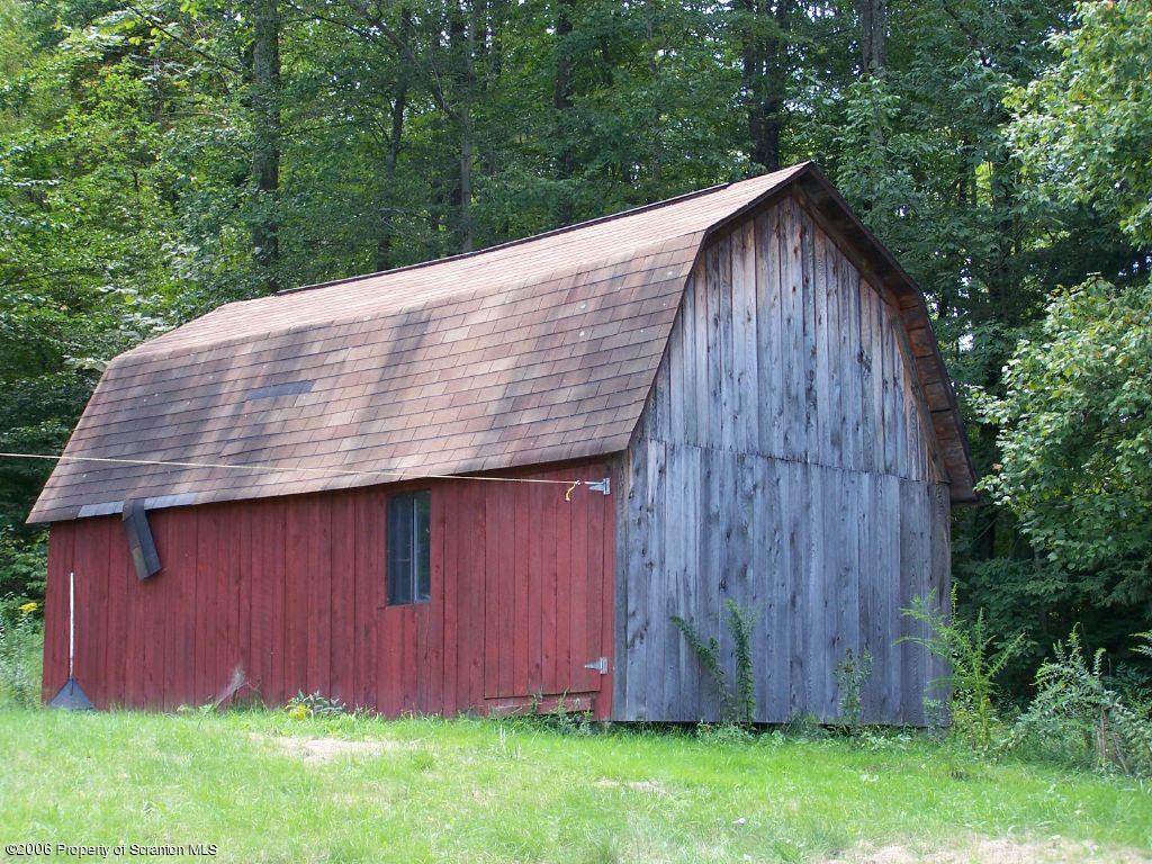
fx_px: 2230
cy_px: 432
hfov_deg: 29.0
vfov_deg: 21.9
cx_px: 576
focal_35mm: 67
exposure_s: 1/80
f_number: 3.2
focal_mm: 11.1
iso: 80
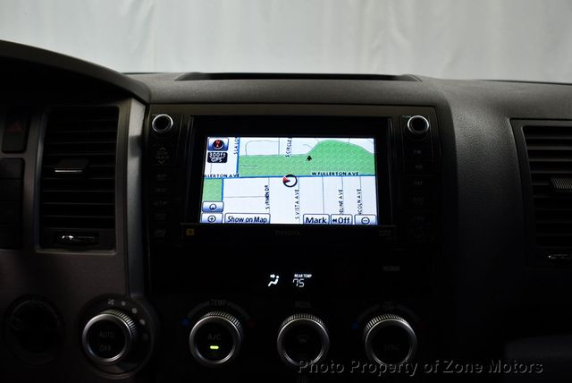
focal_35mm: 36
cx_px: 286
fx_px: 573
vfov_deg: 36.9
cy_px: 192
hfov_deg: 53.1
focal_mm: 18
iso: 800
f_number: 3.5
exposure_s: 1/125
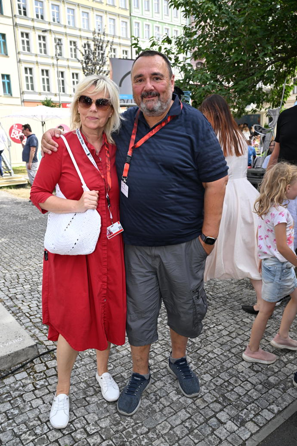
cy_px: 223
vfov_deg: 62.8
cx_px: 148
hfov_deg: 44.3
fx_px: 365
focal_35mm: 30
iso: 320
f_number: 5.6
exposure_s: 1/400
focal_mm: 29.5
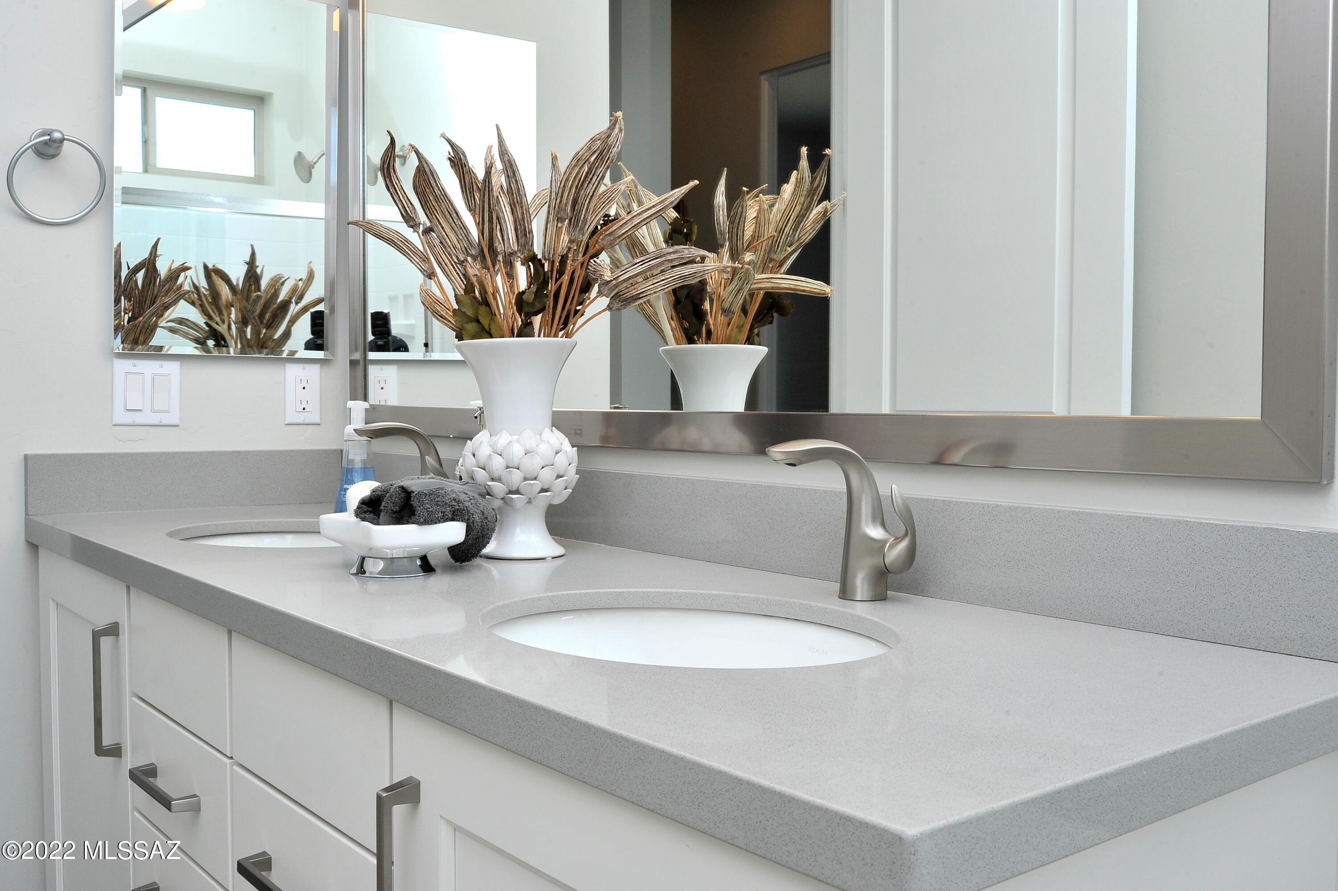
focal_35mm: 35
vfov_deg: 37.8
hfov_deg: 54.5
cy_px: 446
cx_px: 669
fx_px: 1300
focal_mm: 35
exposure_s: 1/50
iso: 500
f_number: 14
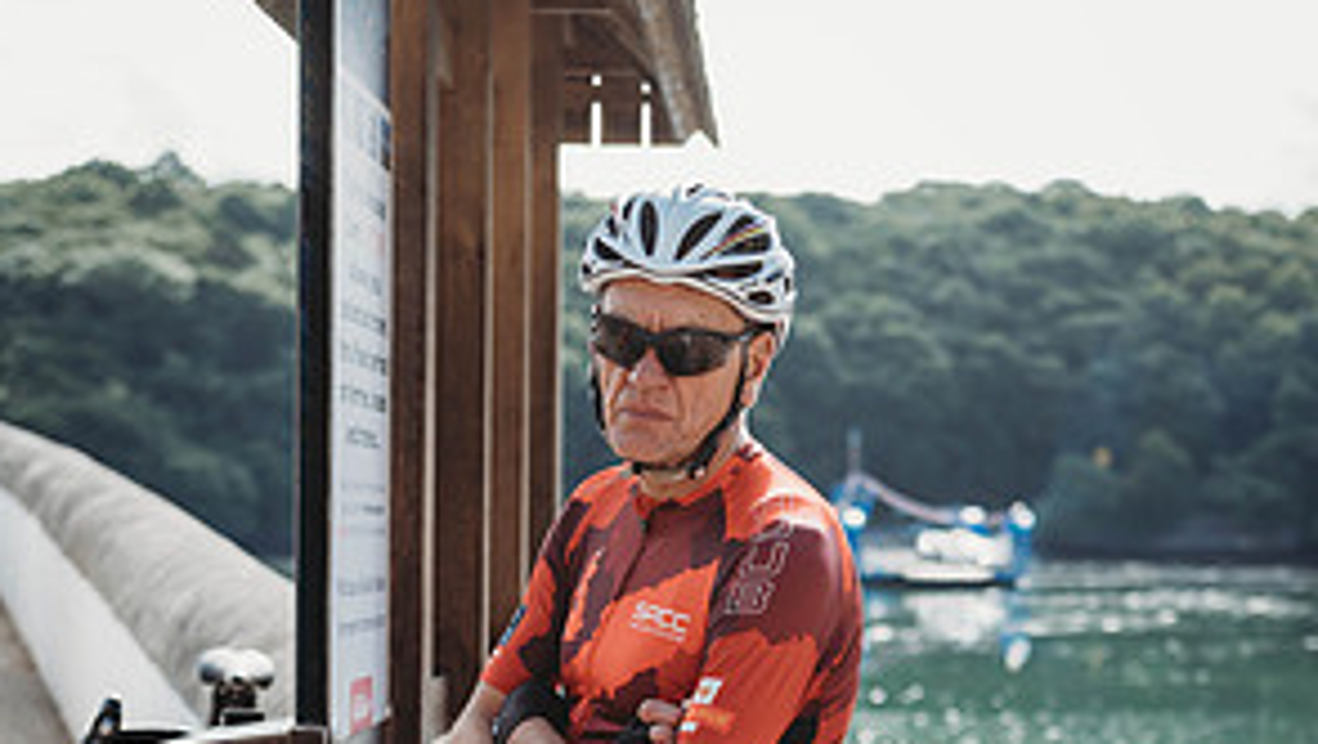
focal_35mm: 64
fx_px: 2239
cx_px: 661
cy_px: 811
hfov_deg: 32.8
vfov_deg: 18.2
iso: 100
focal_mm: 40
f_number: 2.5
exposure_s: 1/1250
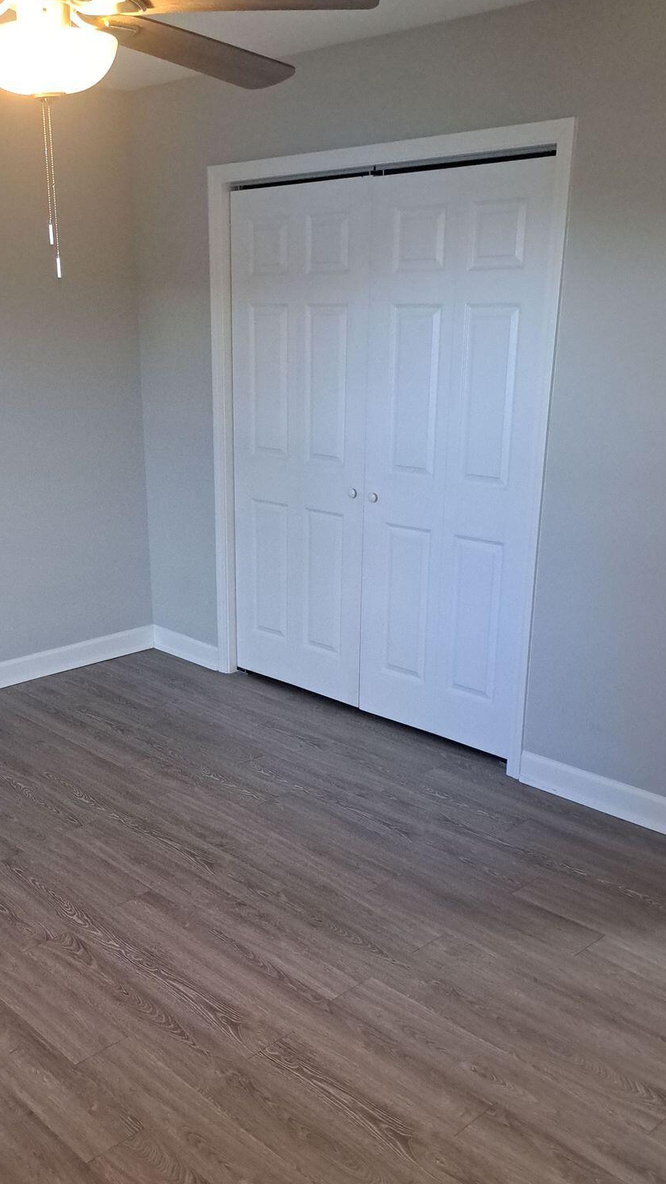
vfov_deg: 57.8
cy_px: 671
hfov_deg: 34.3
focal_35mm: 34
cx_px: 214
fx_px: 1067
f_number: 1.8
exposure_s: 1/40
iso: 387
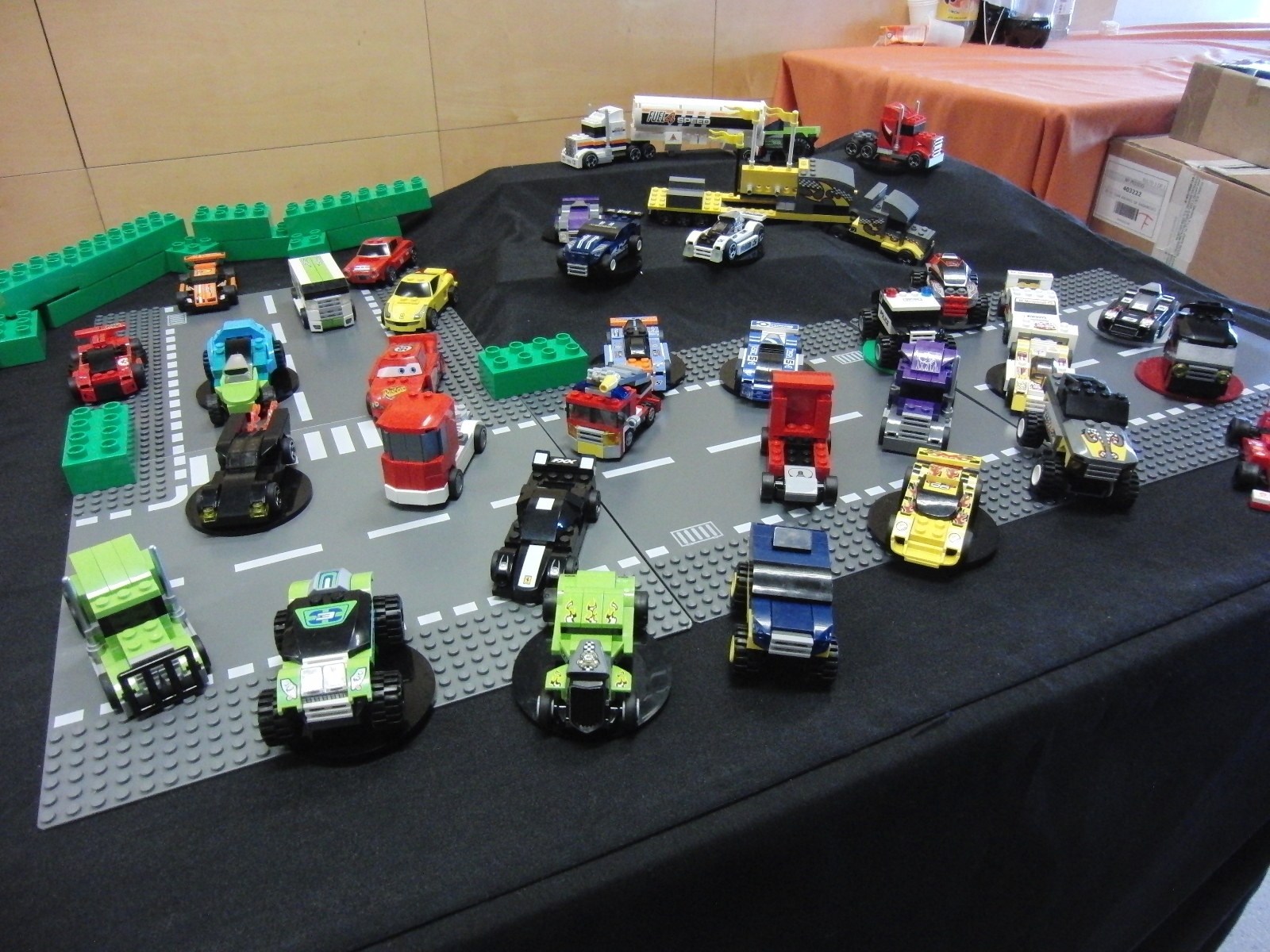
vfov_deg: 56.8
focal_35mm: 24
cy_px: 476
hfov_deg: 71.6
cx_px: 635
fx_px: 881
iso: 800
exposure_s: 1/30
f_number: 3.2
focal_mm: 4.3
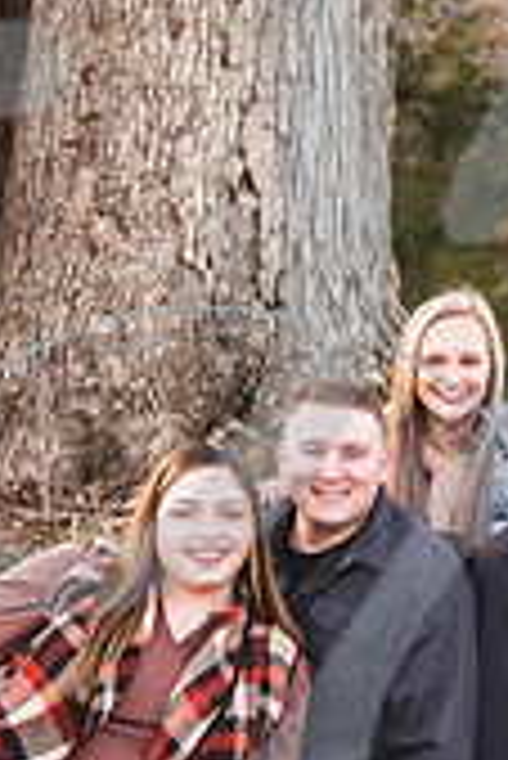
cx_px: 414
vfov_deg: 20.2
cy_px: 382
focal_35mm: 101
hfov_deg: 13.5
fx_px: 2133
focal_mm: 38
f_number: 2.8
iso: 100
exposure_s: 1/320
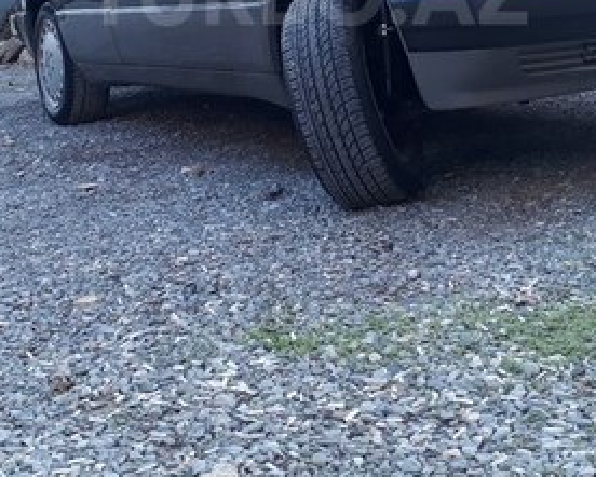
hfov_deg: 30.0
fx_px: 1112
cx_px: 307
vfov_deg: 23.2
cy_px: -8
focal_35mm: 63
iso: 50
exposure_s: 1/100
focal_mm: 3.6
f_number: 1.9
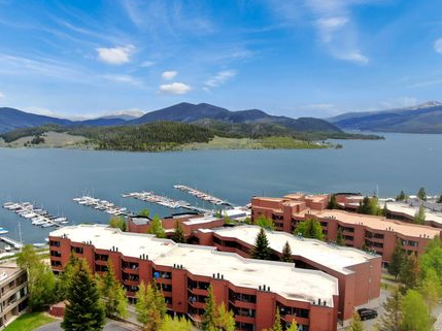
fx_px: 357
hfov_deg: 63.2
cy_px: 185
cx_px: 191
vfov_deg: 49.6
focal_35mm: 28
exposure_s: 1/640
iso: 100
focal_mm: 4.39
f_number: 2.8
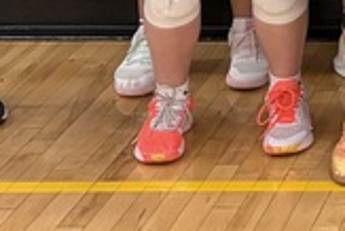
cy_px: -284
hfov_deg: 10.7
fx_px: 1631
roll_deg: +0.2
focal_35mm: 170
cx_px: 764
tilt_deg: -7.1
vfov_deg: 7.6
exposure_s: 1/60
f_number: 1.6
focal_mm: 5.96
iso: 160
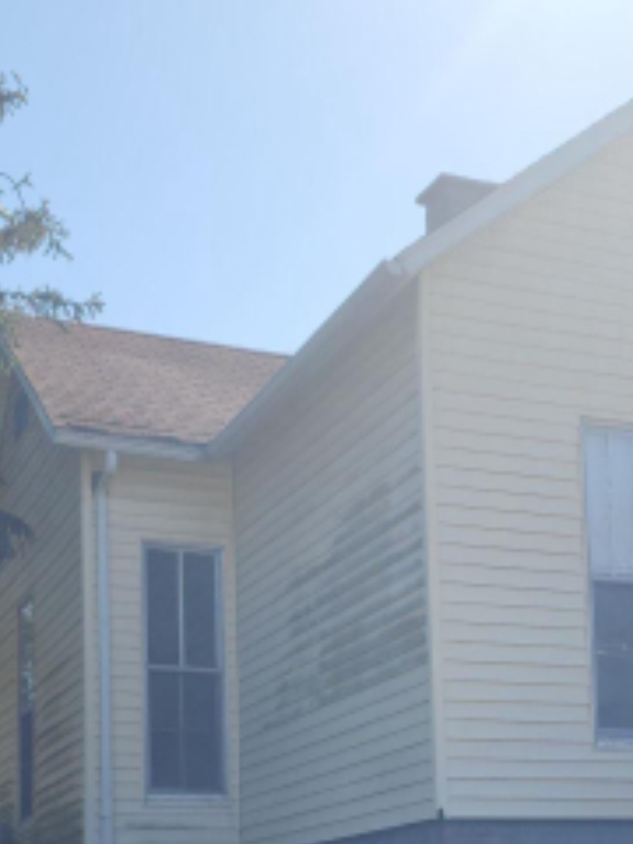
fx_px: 1560
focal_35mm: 64
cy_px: 765
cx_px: 390
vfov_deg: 29.0
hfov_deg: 22.9
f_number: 1.8
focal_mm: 6.4
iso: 12
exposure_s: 1/1186
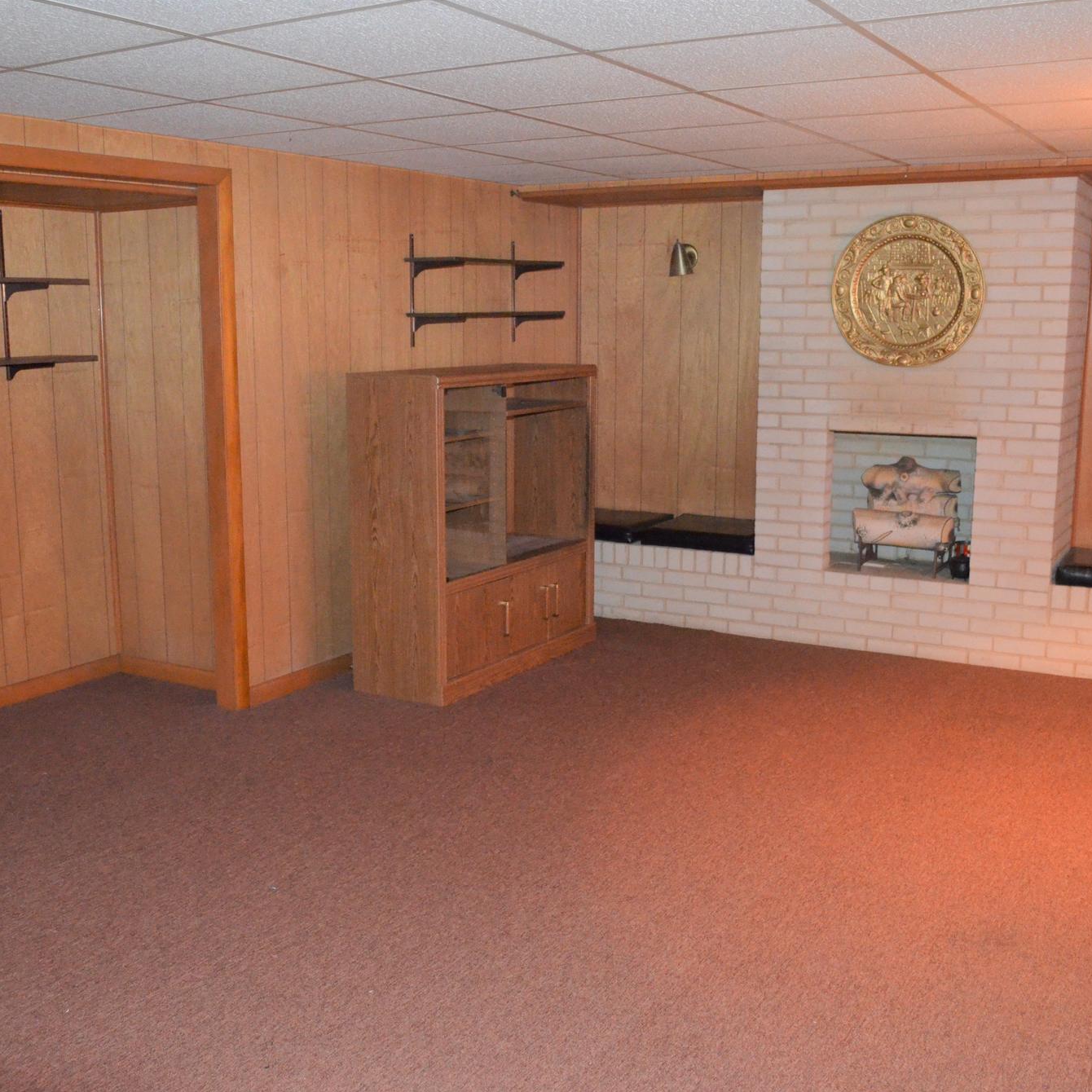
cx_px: 482
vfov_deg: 47.2
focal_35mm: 35
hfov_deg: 47.1
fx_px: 1249
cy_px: 551
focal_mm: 18
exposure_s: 1/60
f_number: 3.5
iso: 3200
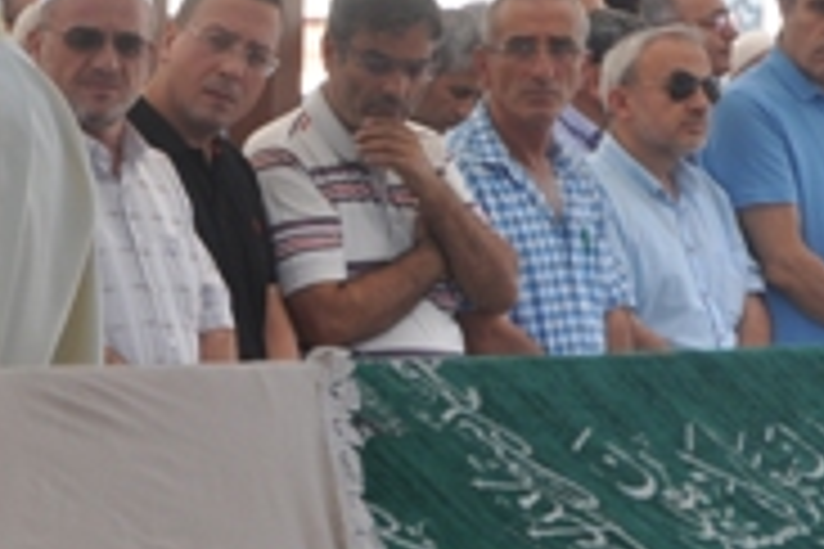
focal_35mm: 199
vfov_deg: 6.9
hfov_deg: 10.1
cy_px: 493
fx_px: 4555
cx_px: -248
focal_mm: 38
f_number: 5.6
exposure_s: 1/125
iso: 220
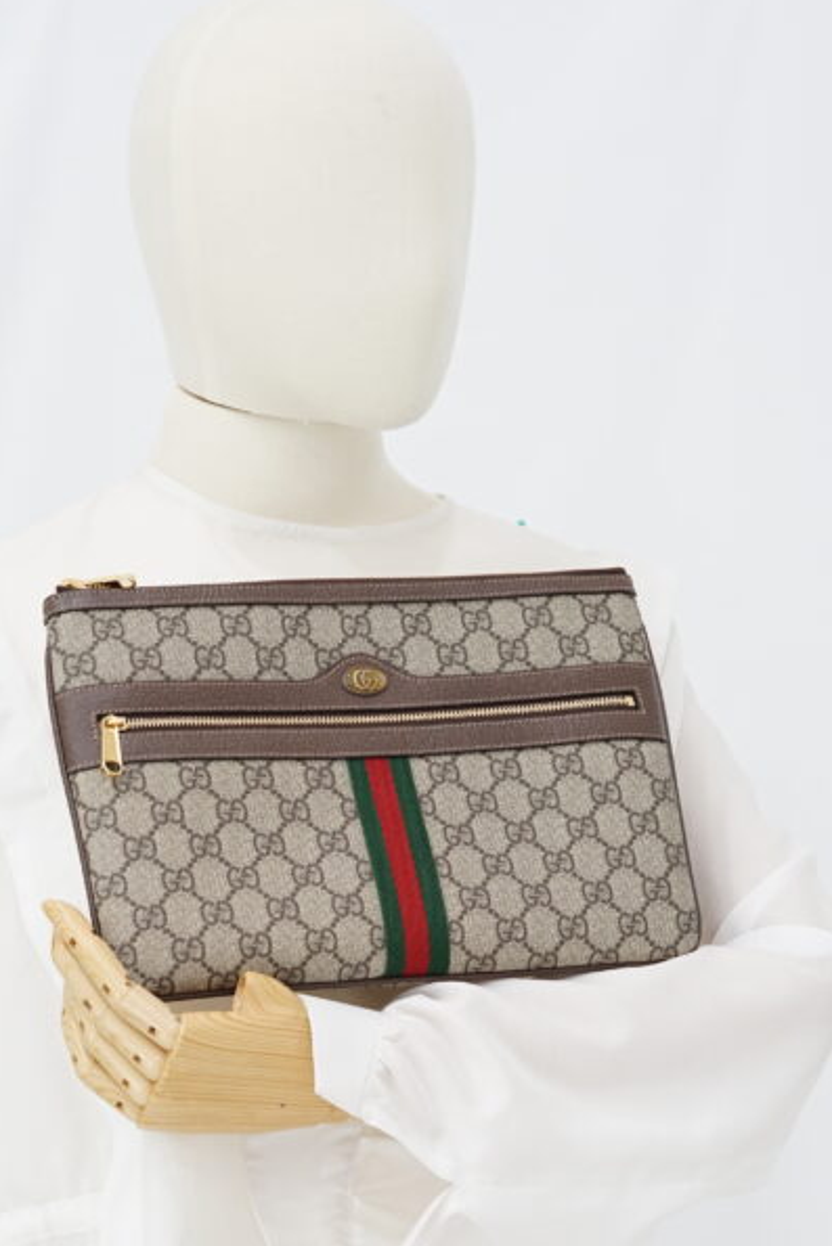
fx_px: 2979
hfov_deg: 15.9
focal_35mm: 86
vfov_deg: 23.3
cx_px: 276
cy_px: 978
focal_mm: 50
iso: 640
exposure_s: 1/8
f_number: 6.3
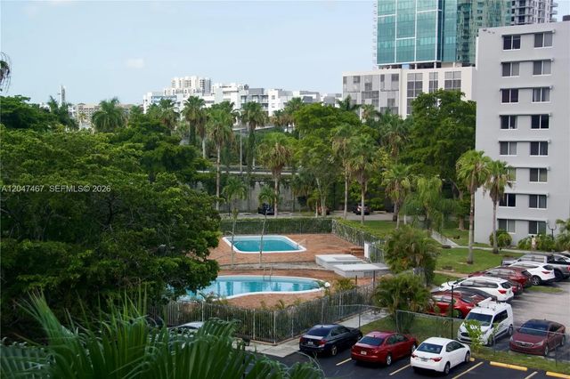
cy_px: 190
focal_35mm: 54
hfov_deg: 36.9
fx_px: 855
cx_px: 285
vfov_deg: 25.0
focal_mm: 36
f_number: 5.6
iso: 200
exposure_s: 1/250
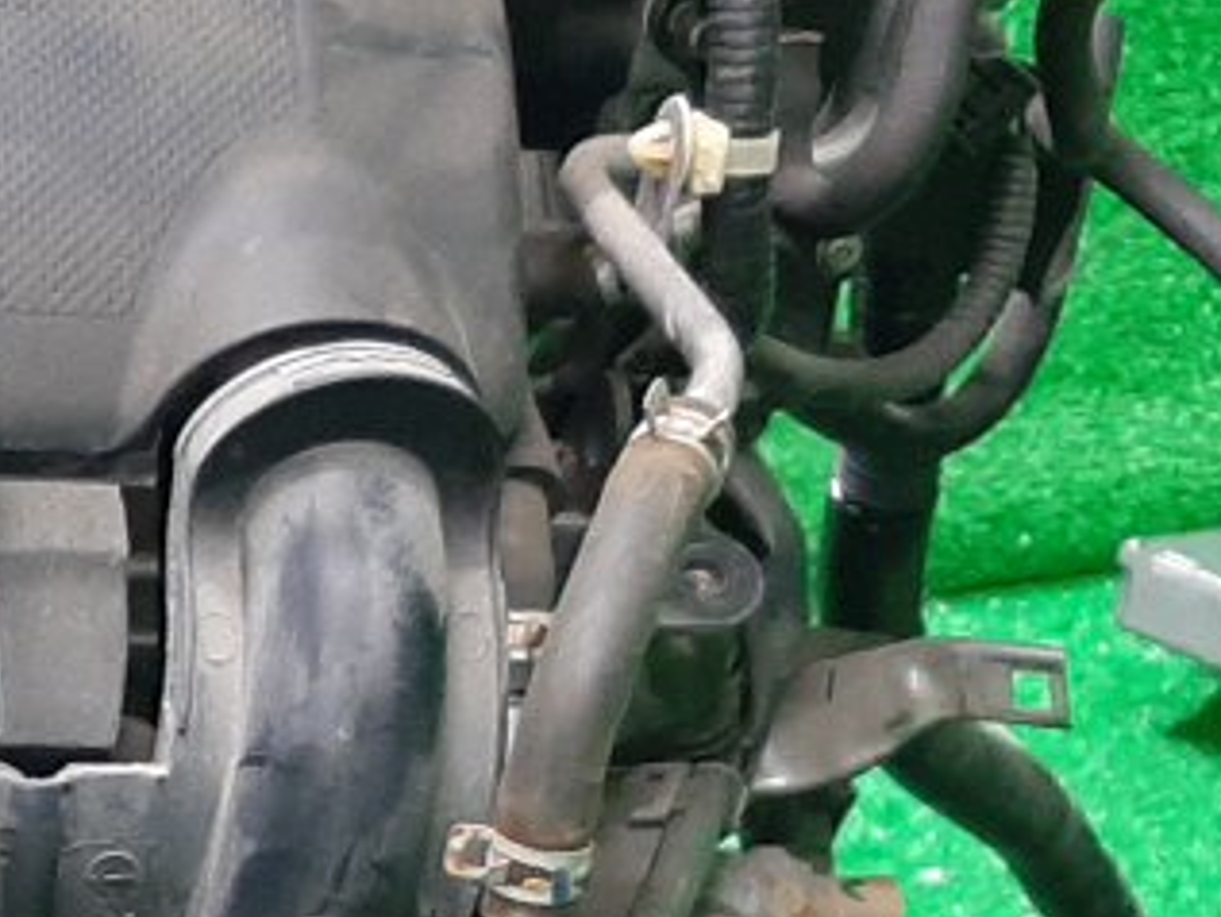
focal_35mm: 118
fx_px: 4164
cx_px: -478
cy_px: 1171
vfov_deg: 12.2
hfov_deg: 15.6
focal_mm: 3.93
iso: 185
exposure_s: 1/33
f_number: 1.7
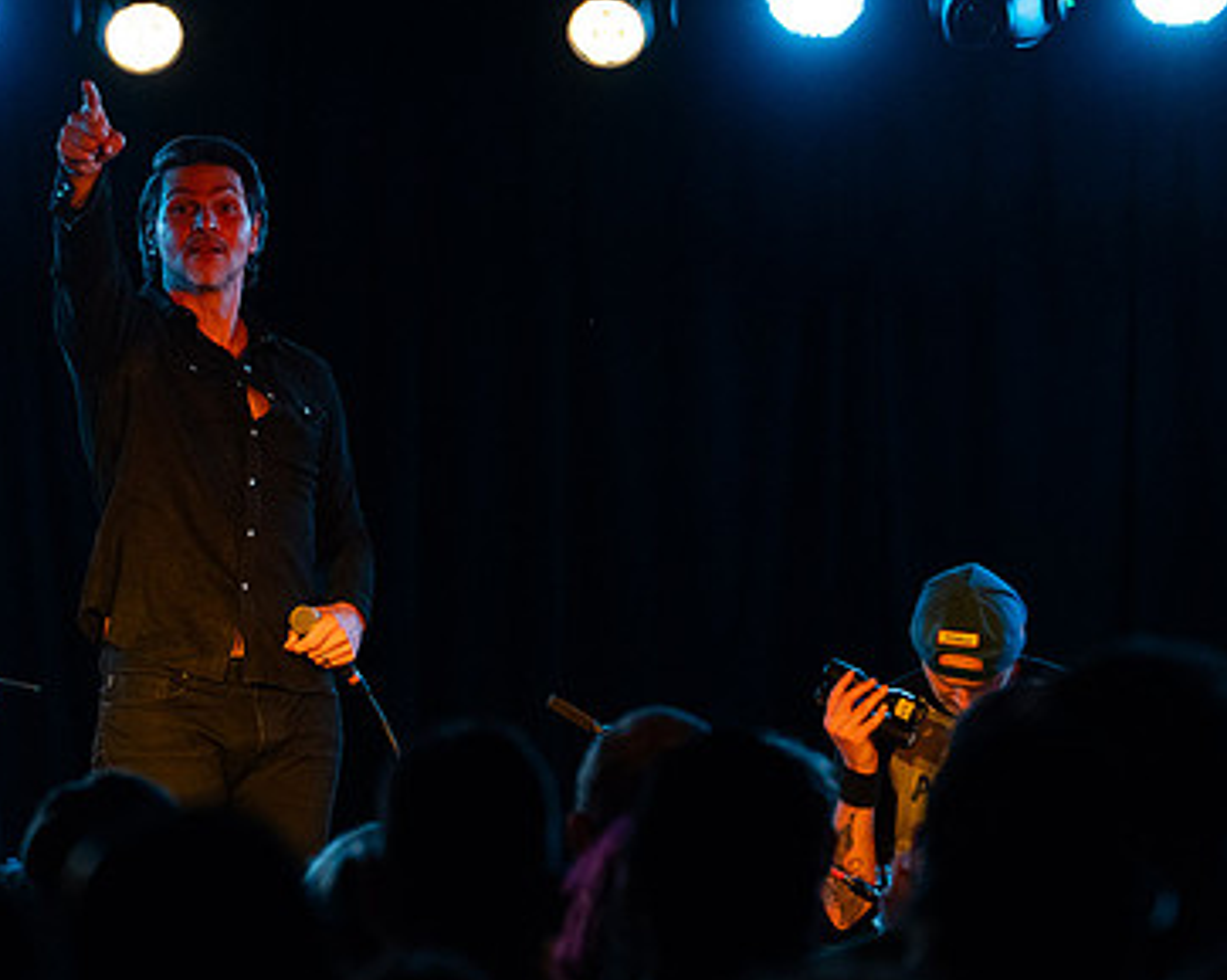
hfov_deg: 7.4
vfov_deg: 5.9
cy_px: 599
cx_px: 278
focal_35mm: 261
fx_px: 9470
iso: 2500
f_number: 4
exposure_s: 1/640
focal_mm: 149
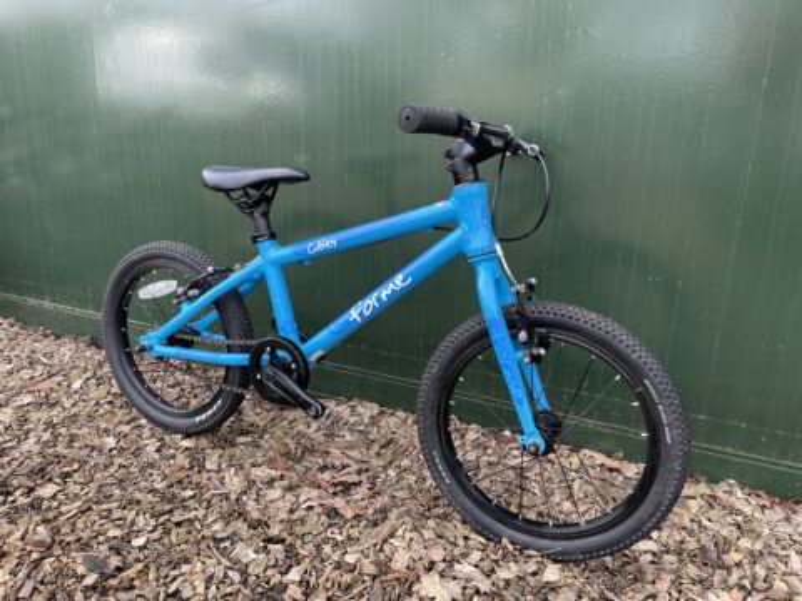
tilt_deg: -15.9
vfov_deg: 53.1
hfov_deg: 67.3
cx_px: 401
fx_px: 602
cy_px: 300
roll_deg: -1.1
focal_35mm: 26
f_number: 1.6
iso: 32
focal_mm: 4.2
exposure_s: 1/337
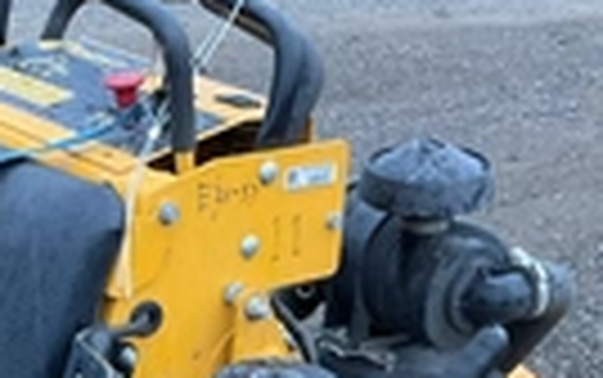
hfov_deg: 22.5
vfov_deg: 13.0
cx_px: 207
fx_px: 1513
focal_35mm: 92
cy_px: 652
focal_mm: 3
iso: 64
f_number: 1.8
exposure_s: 1/85
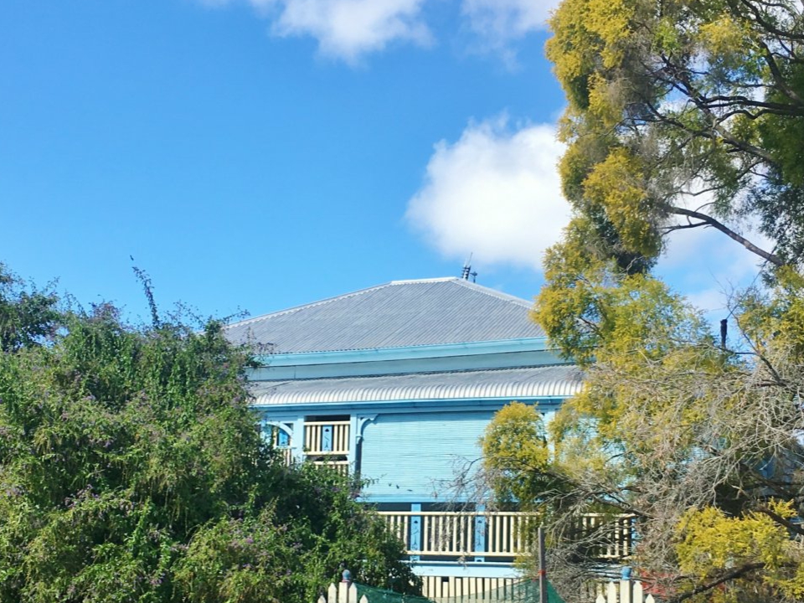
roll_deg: -2.2
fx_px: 1347
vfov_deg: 25.1
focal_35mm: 58
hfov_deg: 33.2
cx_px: 377
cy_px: 408
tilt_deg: +8.4
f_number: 2.2
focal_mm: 4.15
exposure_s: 1/1166
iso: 25
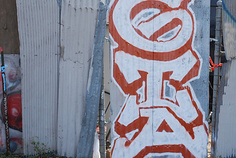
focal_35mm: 101
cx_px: 161
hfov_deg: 20.1
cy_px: 61
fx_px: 663
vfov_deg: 13.6
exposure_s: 1/125
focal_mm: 42
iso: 100
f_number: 5.6
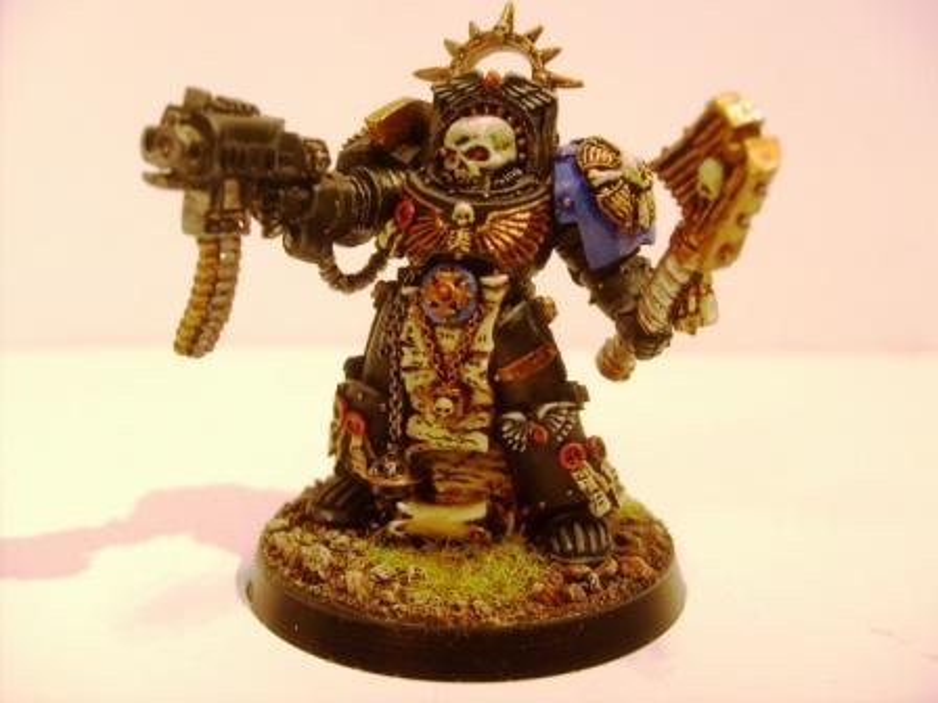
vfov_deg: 40.7
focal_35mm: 35
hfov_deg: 52.6
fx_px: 948
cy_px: 352
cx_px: 469
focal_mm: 5.8
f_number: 2.8
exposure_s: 1/30
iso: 100
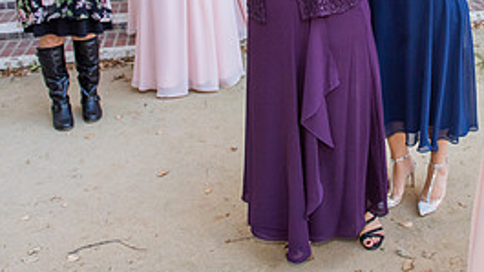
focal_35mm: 55
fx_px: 706
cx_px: 407
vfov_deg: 20.5
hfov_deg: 36.2
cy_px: -50
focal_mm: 24
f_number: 4.5
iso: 640
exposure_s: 1/200
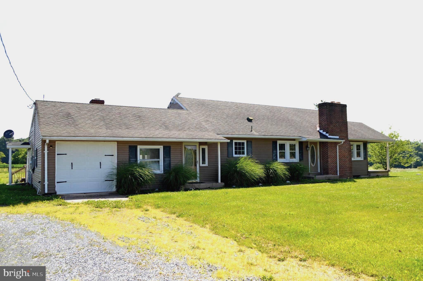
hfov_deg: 67.4
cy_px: 140
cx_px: 212
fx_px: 317
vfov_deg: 47.8
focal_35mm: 27
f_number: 6.3
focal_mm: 18
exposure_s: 1/200
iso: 100
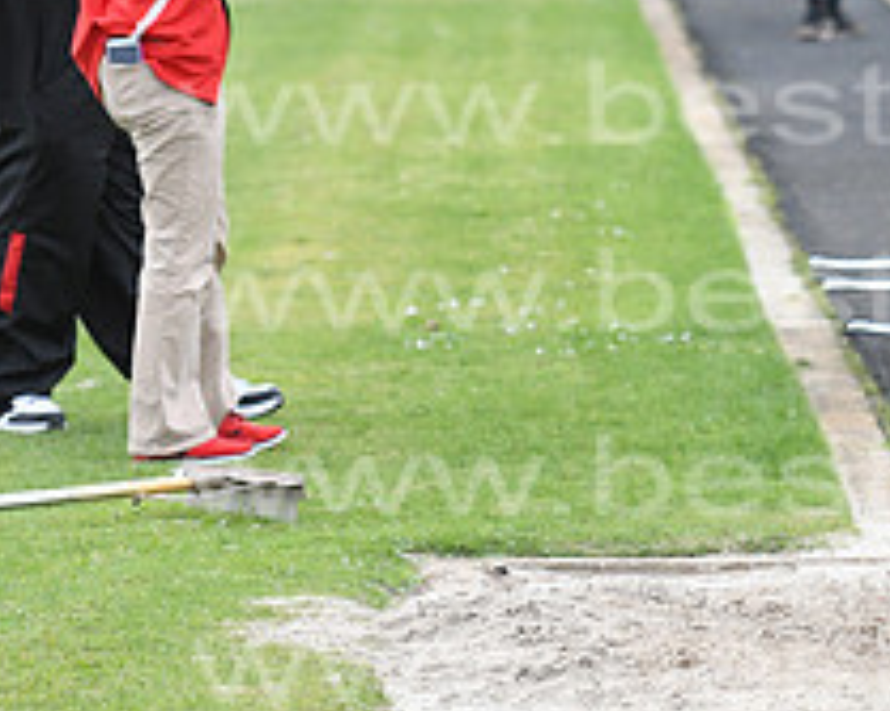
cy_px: 394
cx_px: 1158
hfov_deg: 4.1
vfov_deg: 3.3
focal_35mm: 470
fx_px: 12374
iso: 1600
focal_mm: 120
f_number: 4
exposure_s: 1/2000
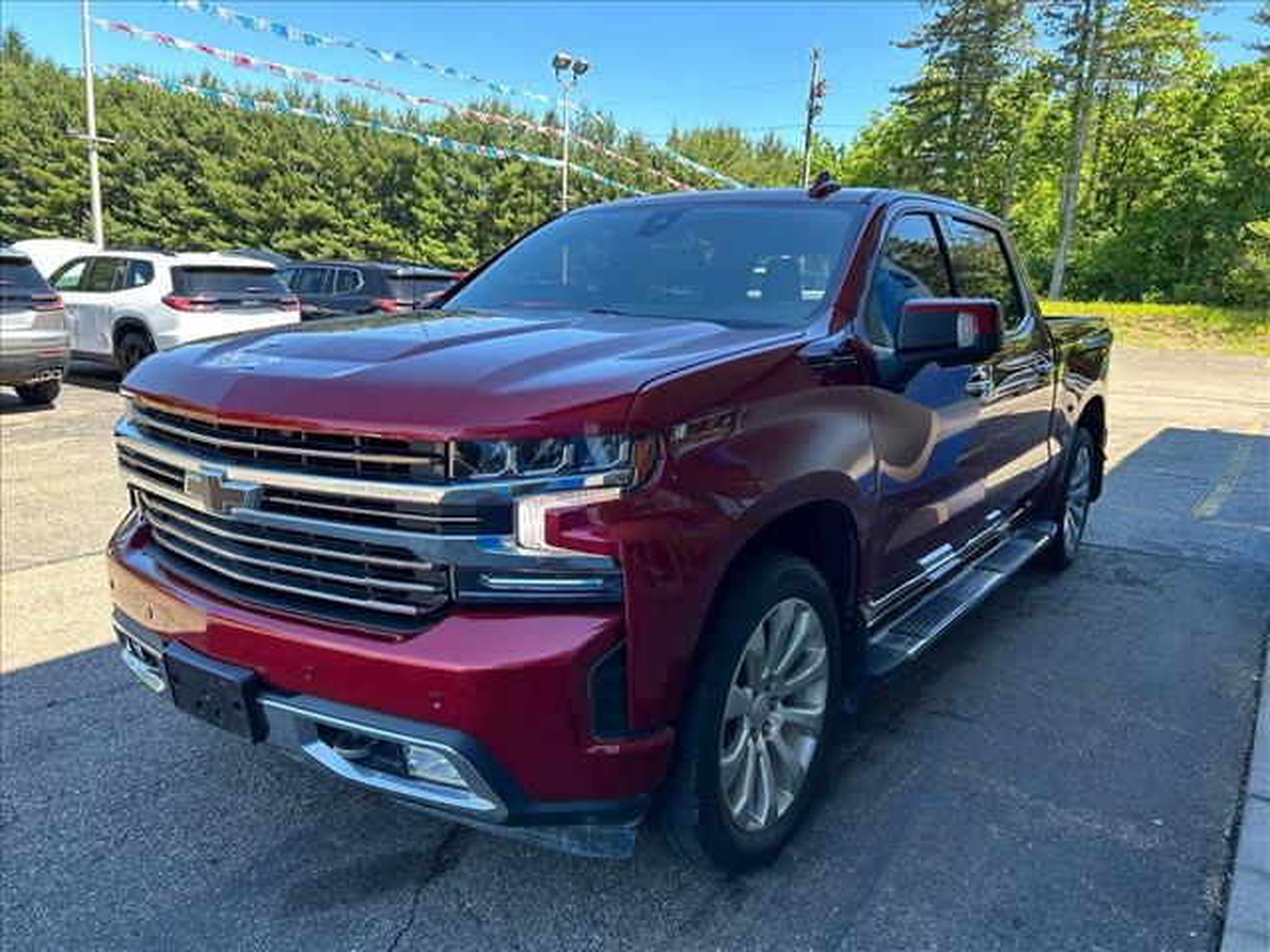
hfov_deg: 67.3
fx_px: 954
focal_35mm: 26
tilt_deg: -11.2
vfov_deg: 53.1
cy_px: 476
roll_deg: -2.3
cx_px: 635
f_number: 1.5
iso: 50
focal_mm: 5.7
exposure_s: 1/365
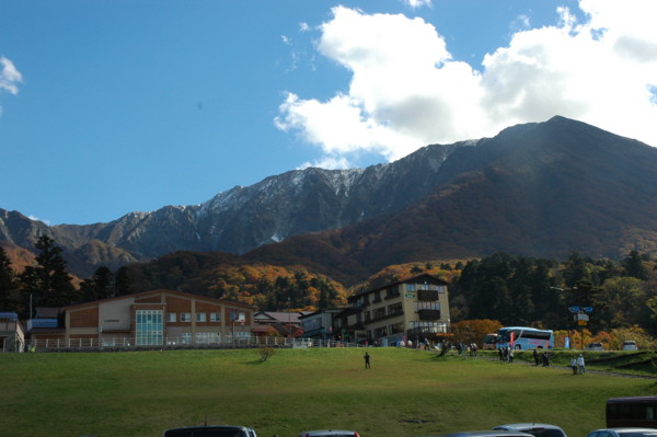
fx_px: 848
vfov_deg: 28.9
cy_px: 218
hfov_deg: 42.4
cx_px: 328
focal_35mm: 46
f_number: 11
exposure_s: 1/400
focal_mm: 31
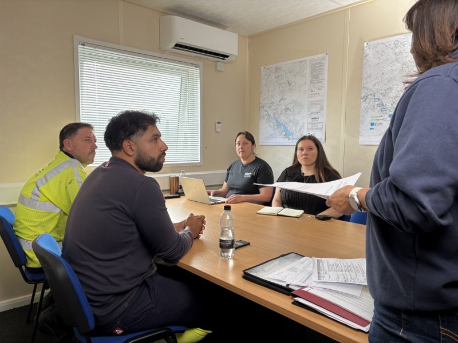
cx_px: 229
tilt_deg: -5.3
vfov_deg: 53.1
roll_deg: -0.6
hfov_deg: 67.3
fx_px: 344
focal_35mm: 26
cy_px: 172
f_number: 1.6
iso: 64
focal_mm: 5.96
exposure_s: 1/121
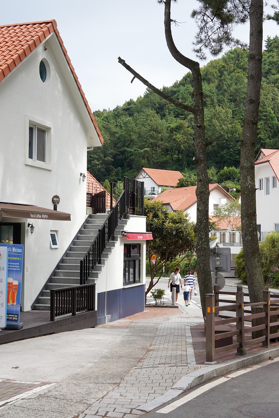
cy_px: 210
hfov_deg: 25.5
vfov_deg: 37.5
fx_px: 616
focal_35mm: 53
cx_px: 130
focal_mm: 35
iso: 200
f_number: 11
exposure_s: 1/100
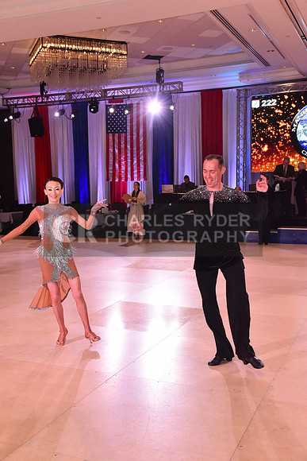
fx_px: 562
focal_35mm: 44
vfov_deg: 44.5
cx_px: 154
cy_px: 230
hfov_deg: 30.5
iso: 2500
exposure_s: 1/250
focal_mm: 44
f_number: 7.1
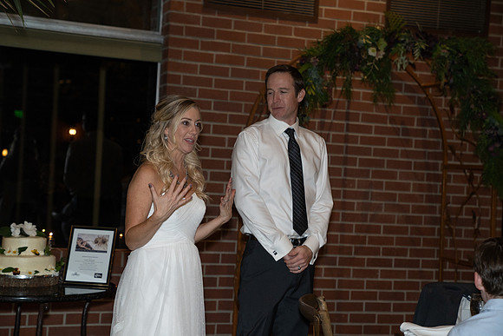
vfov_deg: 19.5
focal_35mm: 70
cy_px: 168
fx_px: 978
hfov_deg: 28.8
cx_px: 252
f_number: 3.5
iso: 2000
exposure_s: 1/125
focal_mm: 70
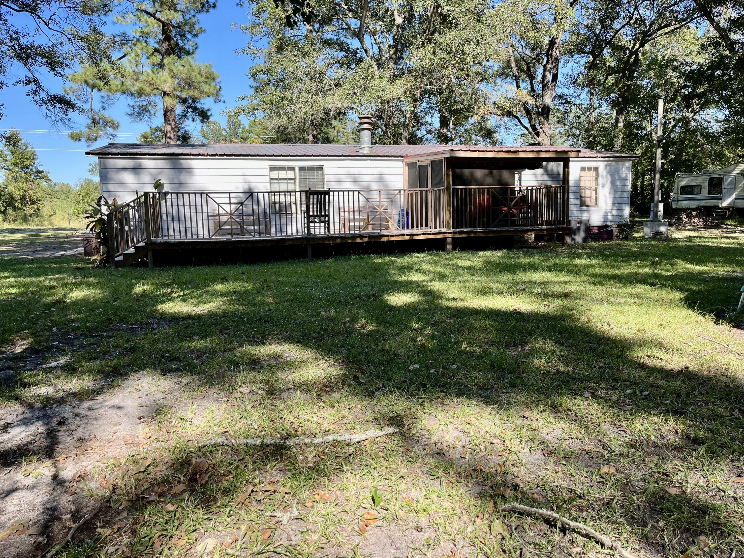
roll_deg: +2.4
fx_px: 559
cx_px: 372
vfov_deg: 53.1
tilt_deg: -7.1
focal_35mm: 26
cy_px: 279
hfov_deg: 67.3
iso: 50
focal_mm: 5.1
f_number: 1.6
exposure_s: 1/793
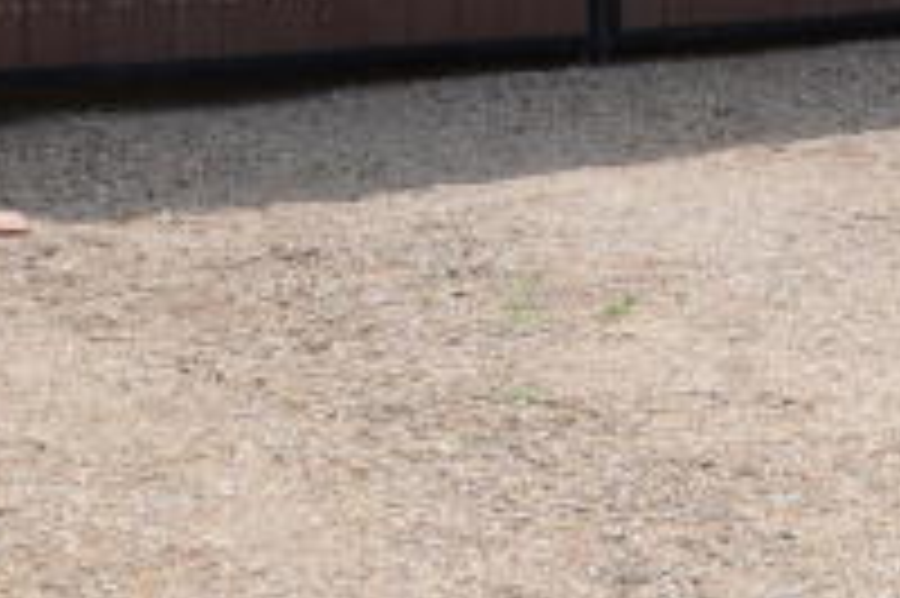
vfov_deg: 7.0
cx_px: 1609
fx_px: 4771
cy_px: -441
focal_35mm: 191
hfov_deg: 10.2
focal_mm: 22
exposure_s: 1/1250
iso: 400
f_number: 8
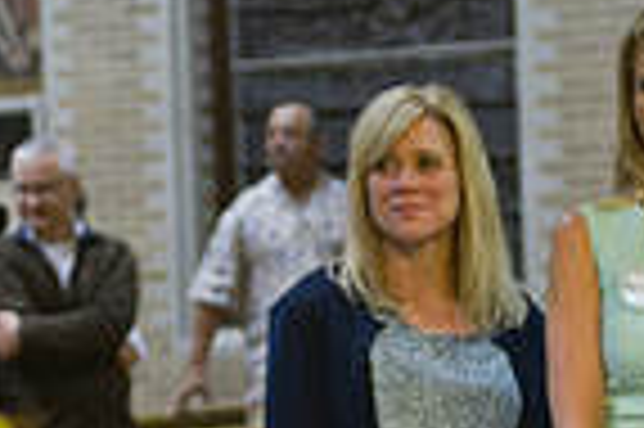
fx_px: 3270
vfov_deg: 7.5
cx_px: 176
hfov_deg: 11.2
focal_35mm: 183
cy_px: 329
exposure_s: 1/125
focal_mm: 45
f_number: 2.8
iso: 2000
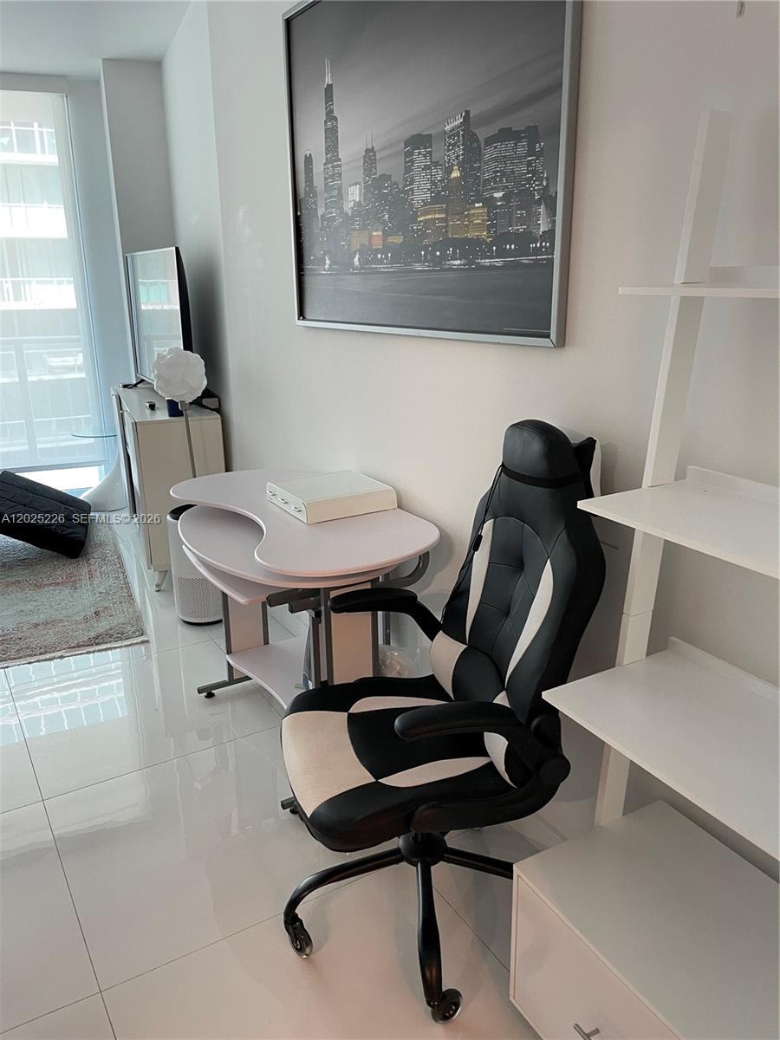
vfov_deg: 67.3
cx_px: 390
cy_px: 520
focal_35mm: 26
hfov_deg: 53.1
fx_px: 781
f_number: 1.6
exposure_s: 1/60
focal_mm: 4.2
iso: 100
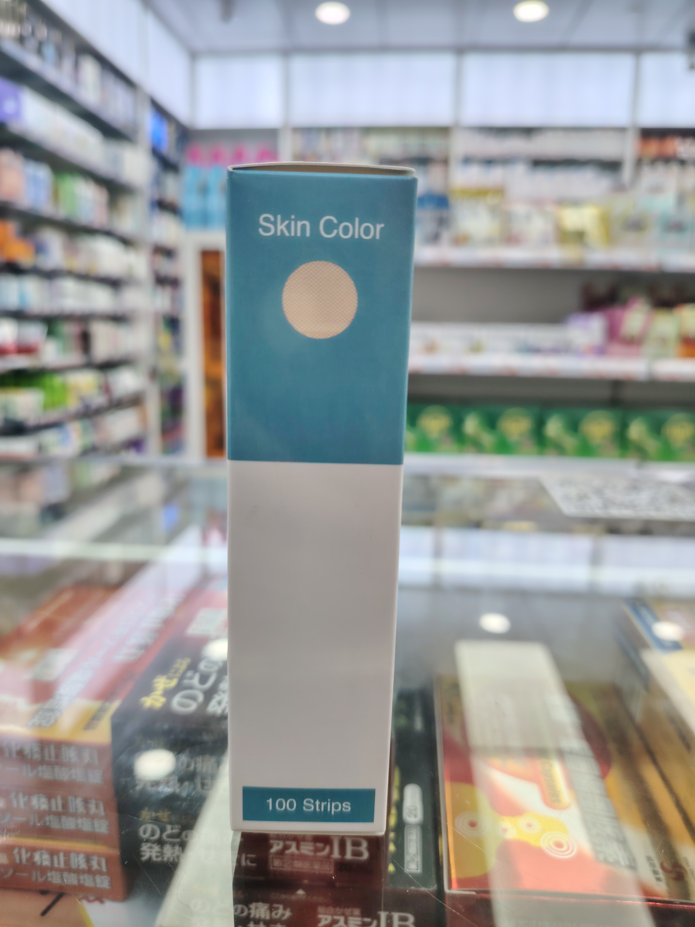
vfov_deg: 71.6
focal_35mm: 24
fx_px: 642
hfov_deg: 56.8
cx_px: 348
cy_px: 464
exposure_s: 1/115
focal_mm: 5.25
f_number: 1.75
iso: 100
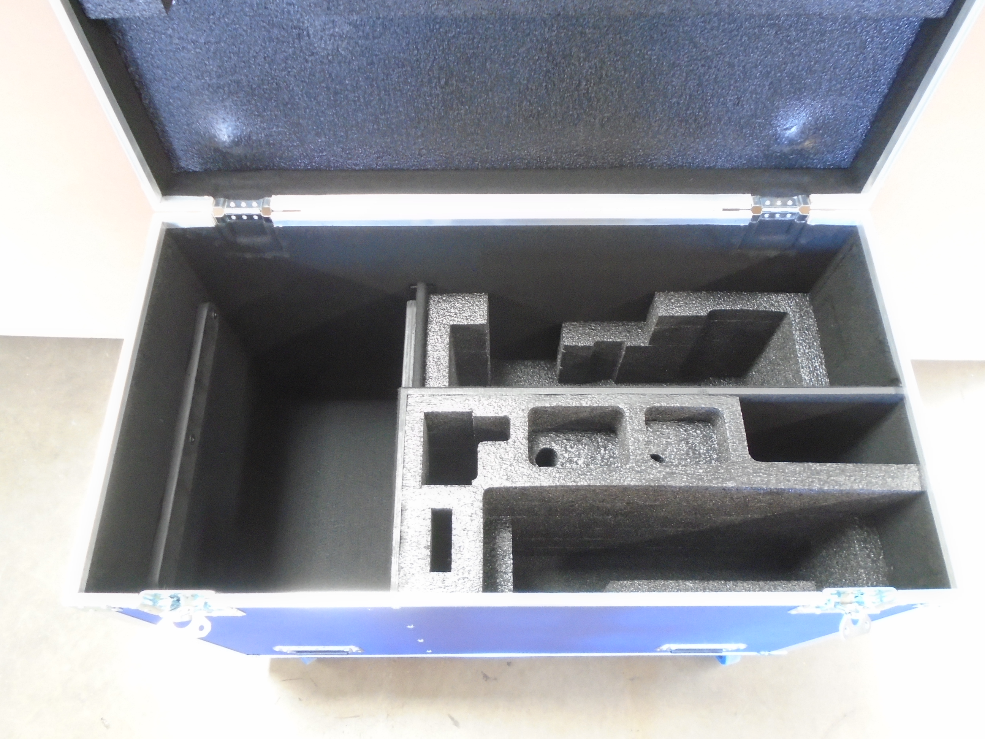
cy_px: 370
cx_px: 492
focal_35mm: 26
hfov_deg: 67.3
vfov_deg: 53.1
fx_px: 740
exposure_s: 1/8
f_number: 3.2
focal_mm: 4.6
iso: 400
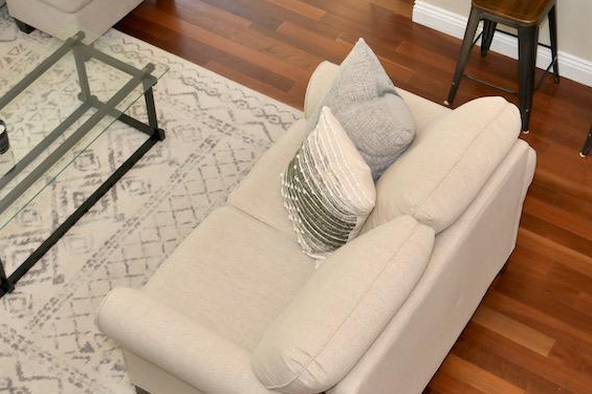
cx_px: 242
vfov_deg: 19.6
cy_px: 31
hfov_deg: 29.6
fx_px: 1118
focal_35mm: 68
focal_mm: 30
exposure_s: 1/60
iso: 320
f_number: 8
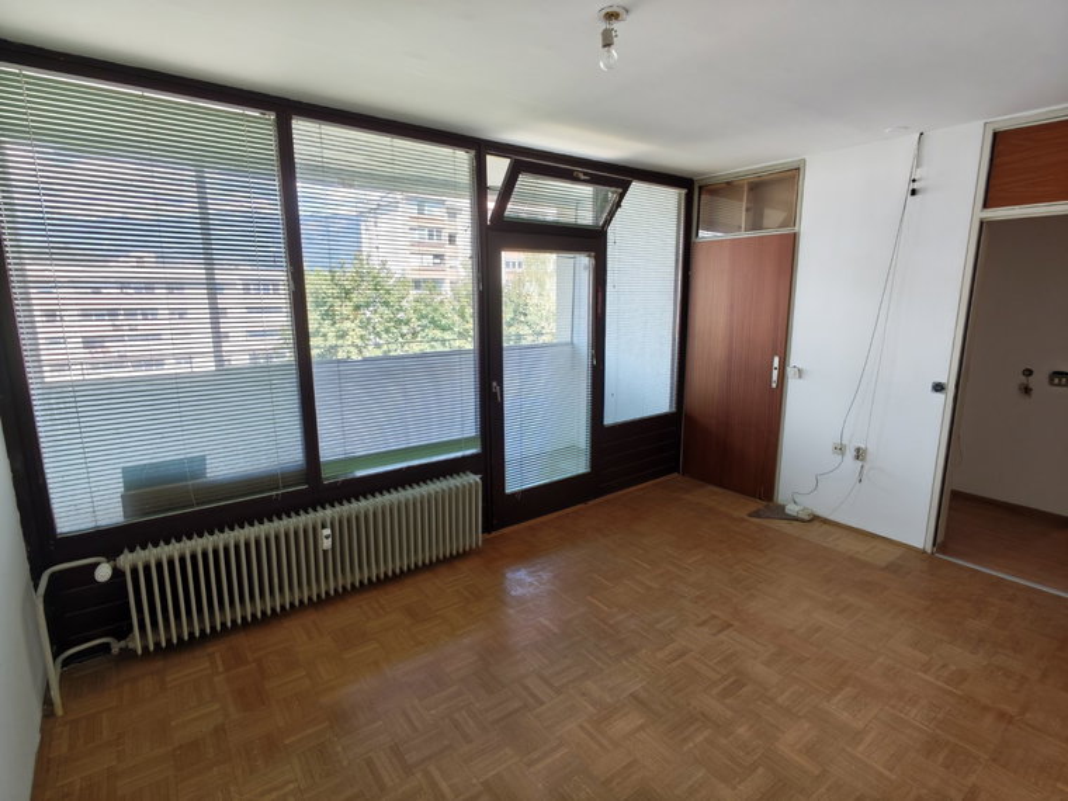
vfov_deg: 74.7
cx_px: 534
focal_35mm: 17
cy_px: 400
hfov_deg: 91.0
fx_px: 524
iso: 200
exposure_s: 1/50
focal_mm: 2.57
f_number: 2.4
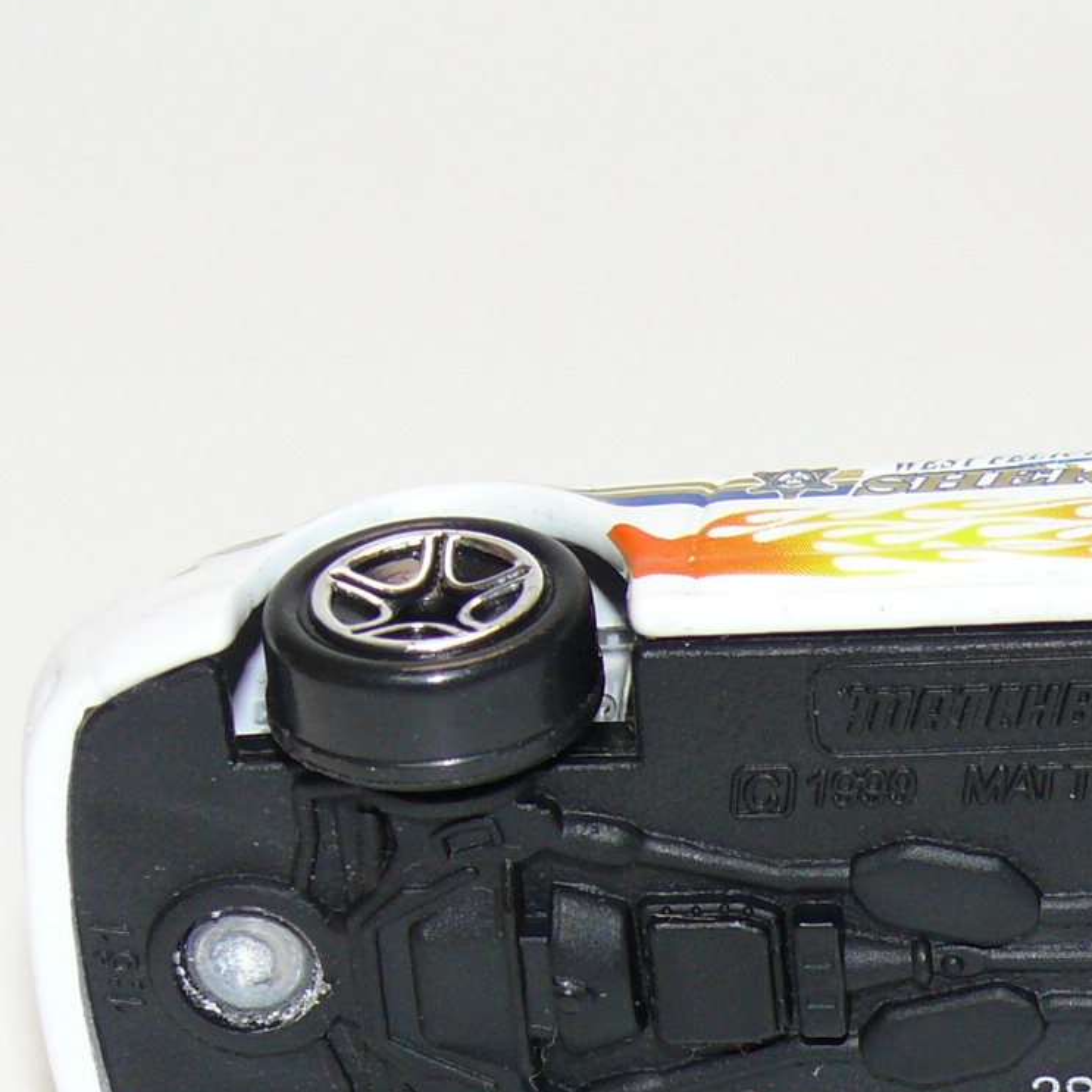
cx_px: 1082
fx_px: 6995
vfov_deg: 8.9
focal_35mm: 196
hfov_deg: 8.9
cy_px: 764
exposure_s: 1/30
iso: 100
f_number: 4
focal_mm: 13.6
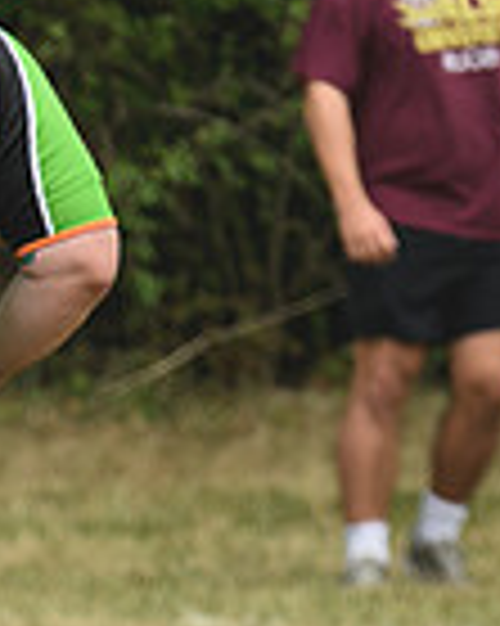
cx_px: -653
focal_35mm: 2003
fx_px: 37091
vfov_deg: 1.0
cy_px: 77
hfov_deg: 0.8
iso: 400
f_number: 6
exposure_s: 1/1000
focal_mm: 340
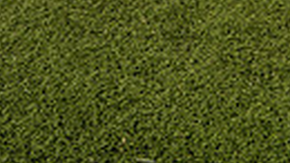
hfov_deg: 19.6
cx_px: 98
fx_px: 838
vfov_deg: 9.3
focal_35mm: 109
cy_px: -295
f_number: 5.6
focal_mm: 30
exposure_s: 1/125
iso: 100
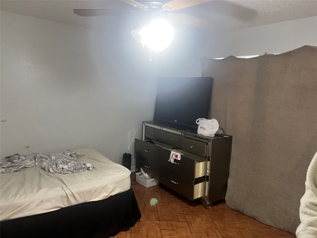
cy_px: 119
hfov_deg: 67.3
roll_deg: -2.8
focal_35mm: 26
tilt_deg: -3.6
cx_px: 158
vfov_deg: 53.1
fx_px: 238
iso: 400
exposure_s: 1/60
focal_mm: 5.7
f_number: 1.5
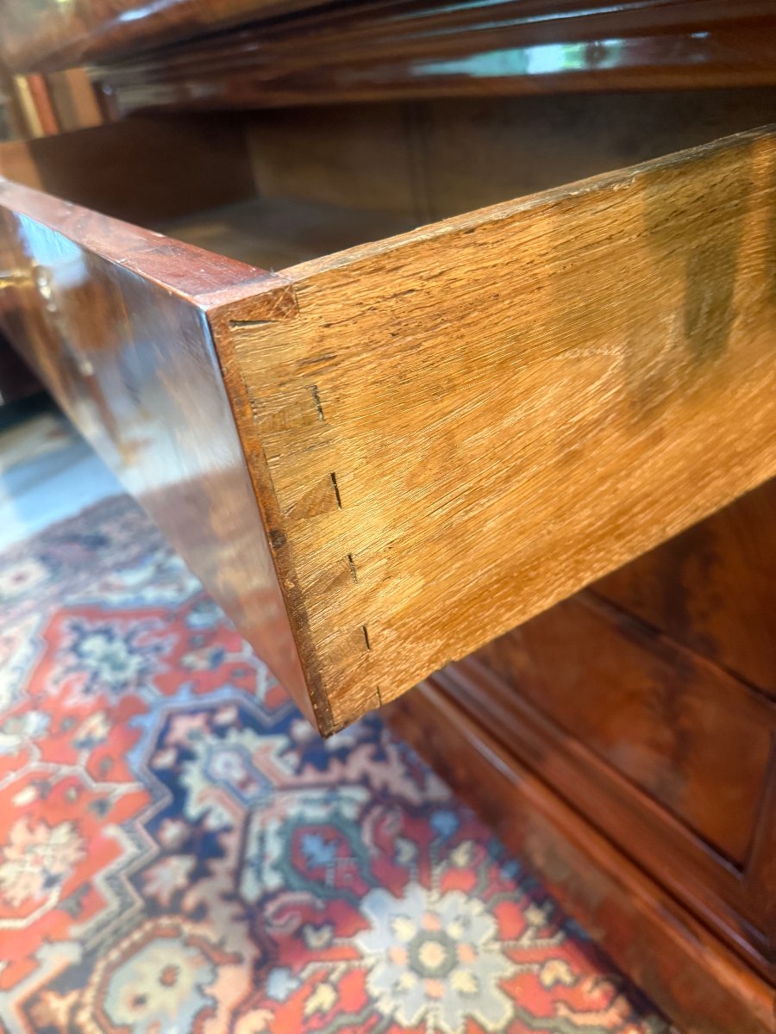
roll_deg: +8.3
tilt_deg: -31.5
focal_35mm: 24
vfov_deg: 71.6
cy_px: 517
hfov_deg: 56.8
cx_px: 388
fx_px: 717
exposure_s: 1/50
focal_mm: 6.76
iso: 800
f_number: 1.78
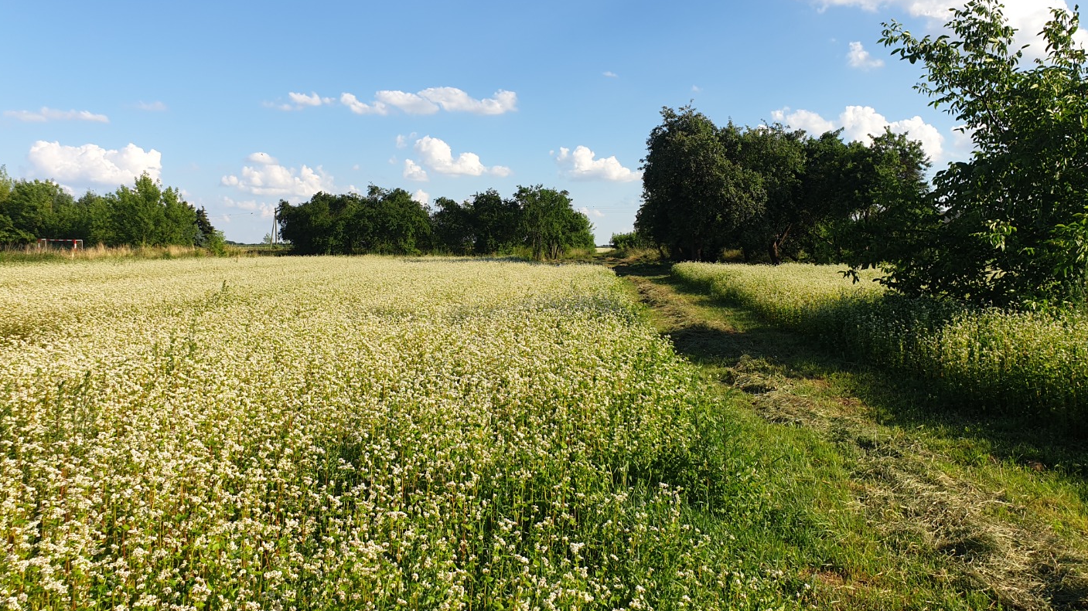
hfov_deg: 66.1
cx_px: 547
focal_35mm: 29
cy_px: 266
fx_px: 837
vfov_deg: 40.1
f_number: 2.4
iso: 50
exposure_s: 1/1259
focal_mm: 4.3
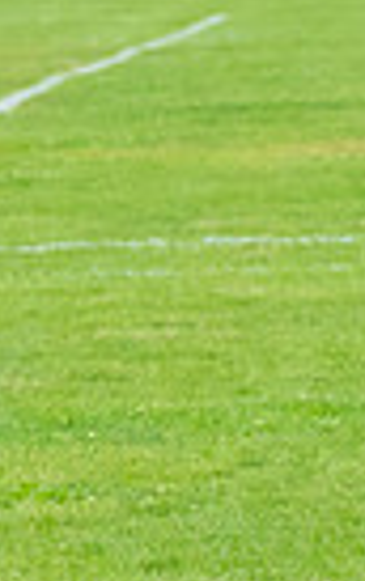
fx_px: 10234
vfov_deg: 3.3
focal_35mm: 645
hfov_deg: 2.0
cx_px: -369
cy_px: 377
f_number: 5.6
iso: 1250
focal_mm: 100
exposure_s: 1/1000
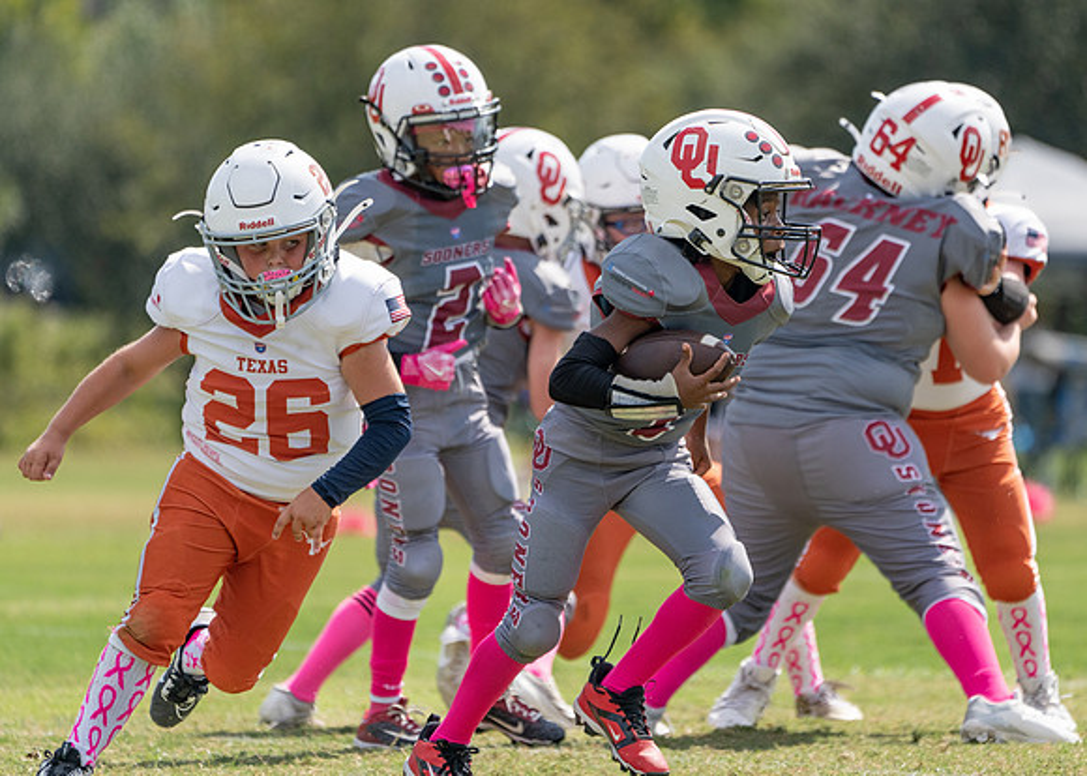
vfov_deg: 2.9
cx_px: 666
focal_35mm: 492
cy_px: 323
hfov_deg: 4.1
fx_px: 15193
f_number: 5.6
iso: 500
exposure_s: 1/2500
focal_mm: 400
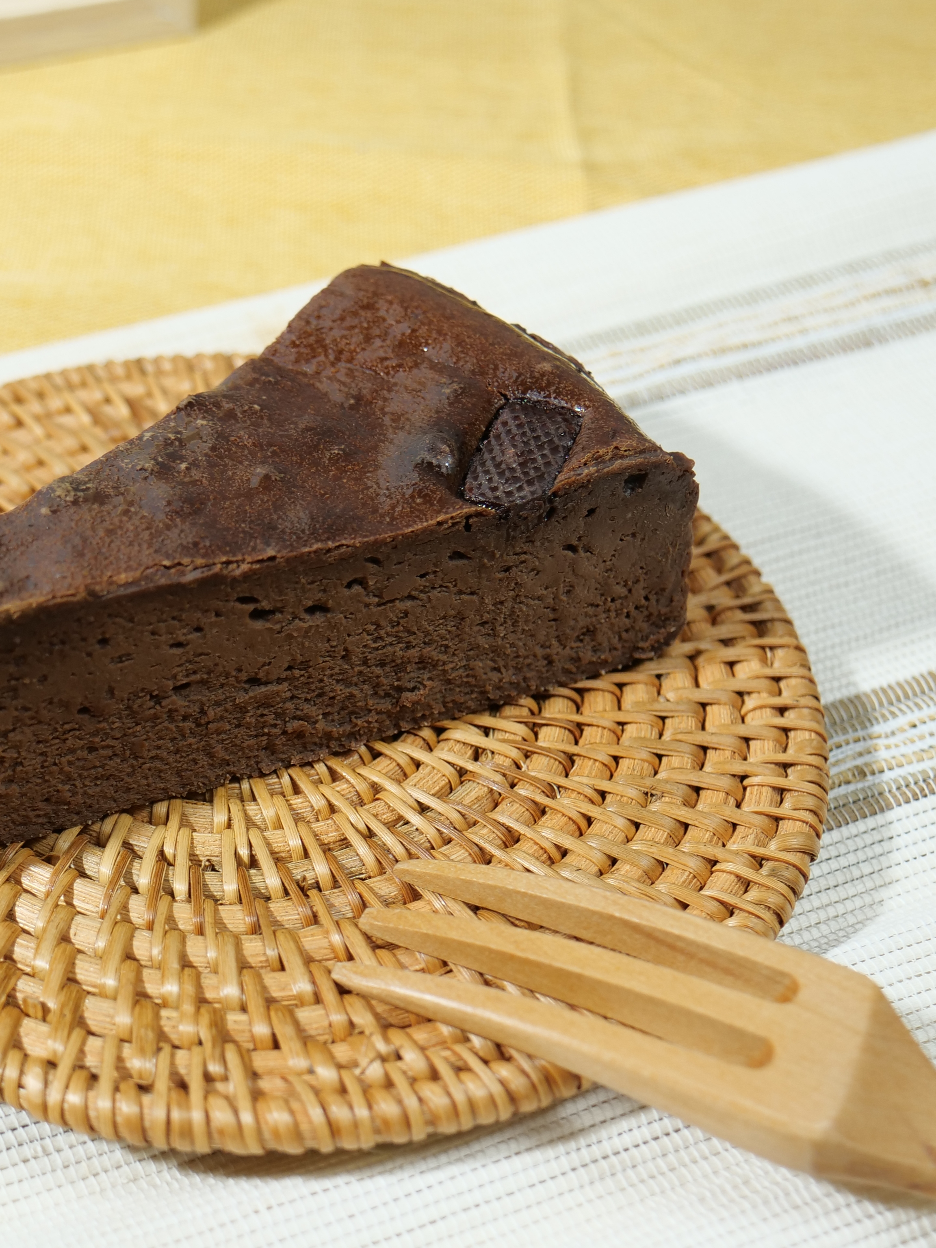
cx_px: 217
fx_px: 1947
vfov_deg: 35.5
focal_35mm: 54
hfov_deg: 26.6
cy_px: 719
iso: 200
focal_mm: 16
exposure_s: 1/80
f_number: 3.1
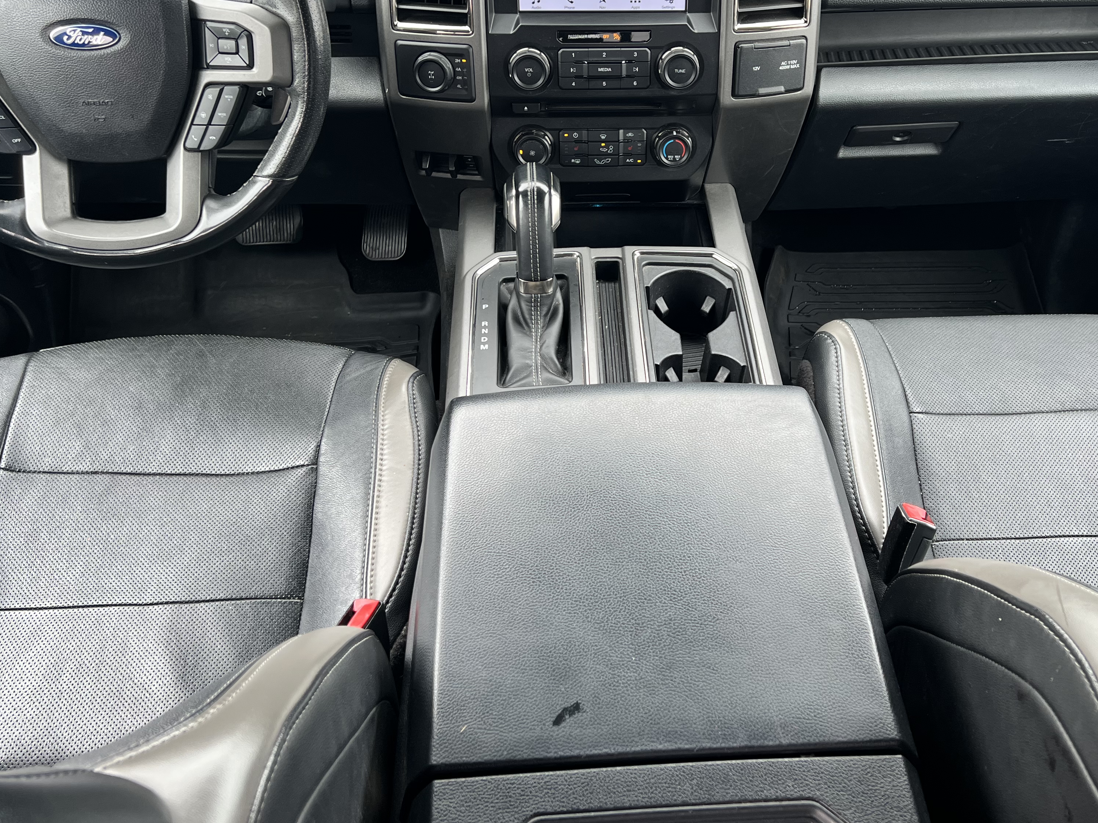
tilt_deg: -40.5
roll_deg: -1.0
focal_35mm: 35
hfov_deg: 52.4
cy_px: 299
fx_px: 1110
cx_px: 628
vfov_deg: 40.4
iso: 50
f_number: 1.5
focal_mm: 5.7
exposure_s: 1/121
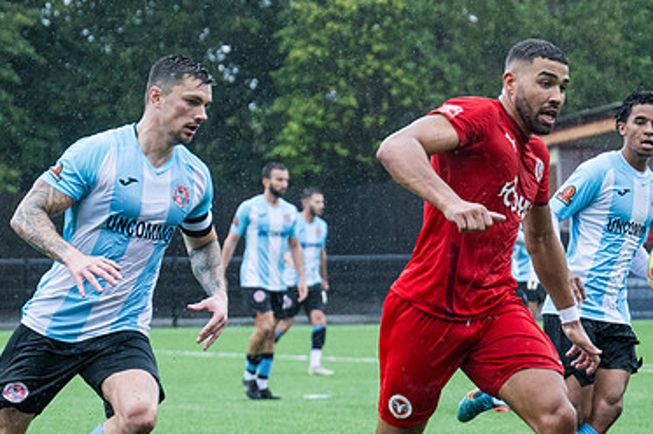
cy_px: 282
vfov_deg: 5.8
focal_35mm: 236
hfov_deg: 8.7
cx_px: 149
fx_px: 4277
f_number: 4
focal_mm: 98
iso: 1000
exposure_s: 1/2000
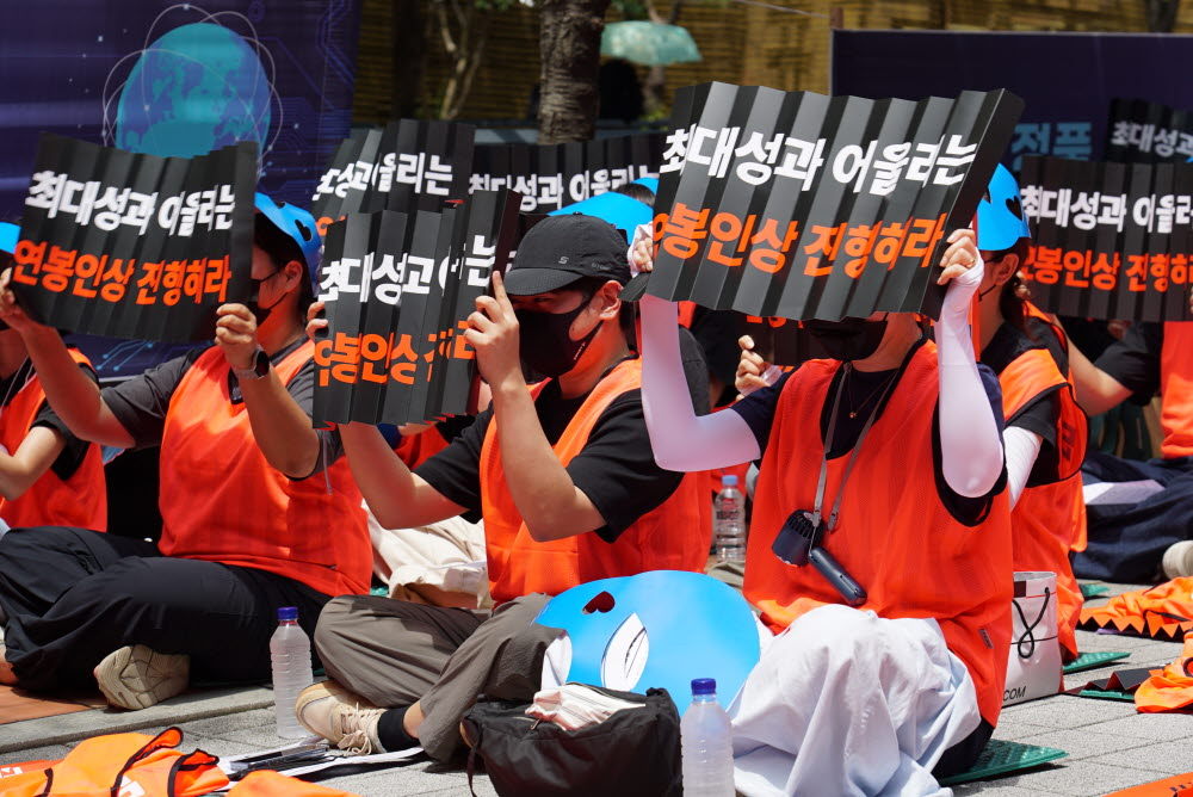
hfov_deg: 21.2
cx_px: 596
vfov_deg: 14.3
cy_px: 398
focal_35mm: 96
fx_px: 3183
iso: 100
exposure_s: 1/200
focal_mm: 96
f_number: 7.1
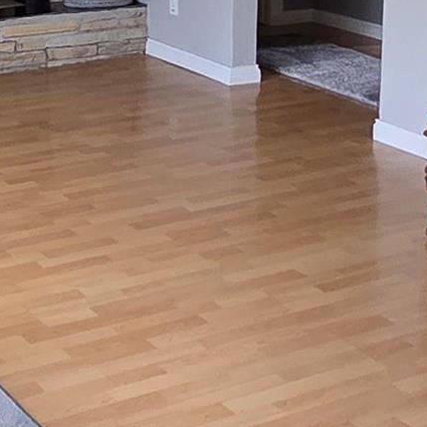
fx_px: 1158
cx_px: 191
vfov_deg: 20.3
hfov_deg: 20.9
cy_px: 12
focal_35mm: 83
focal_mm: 2.2
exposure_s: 1/120
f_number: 2.2
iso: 200
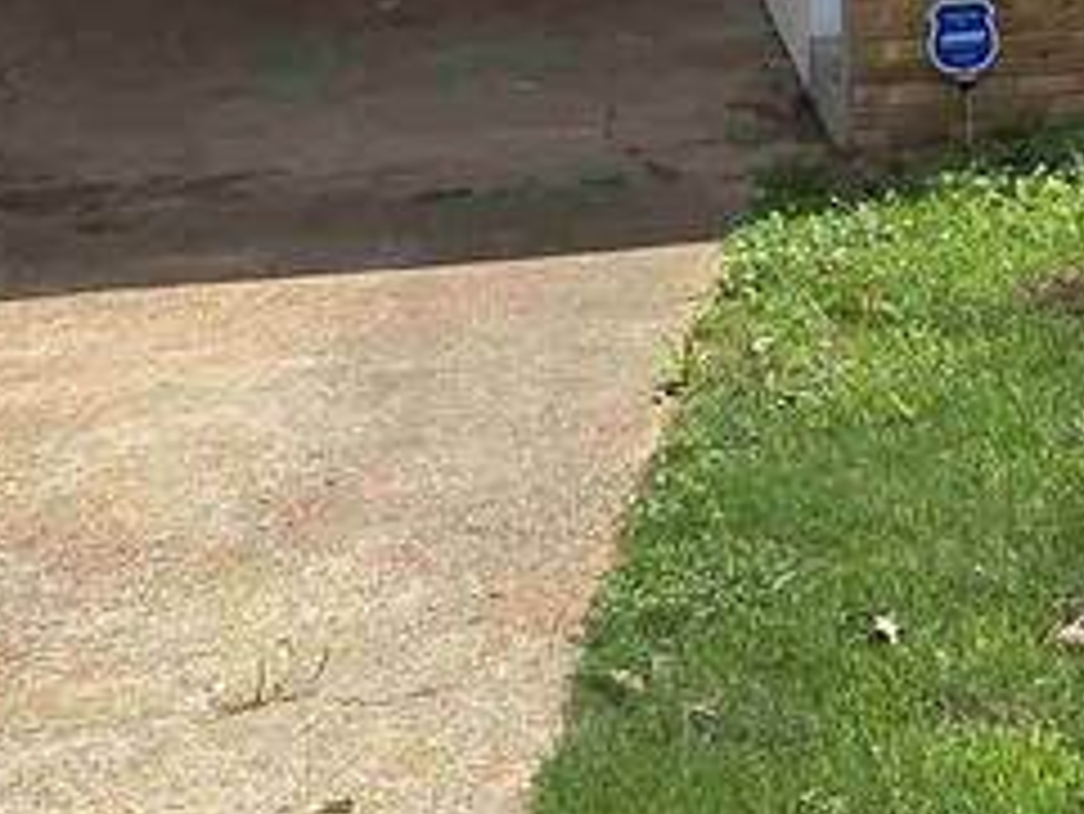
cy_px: -292
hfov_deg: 26.6
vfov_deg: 19.4
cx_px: 1084
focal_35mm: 69
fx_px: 2162
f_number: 2.2
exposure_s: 1/1391
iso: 50
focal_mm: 2.2
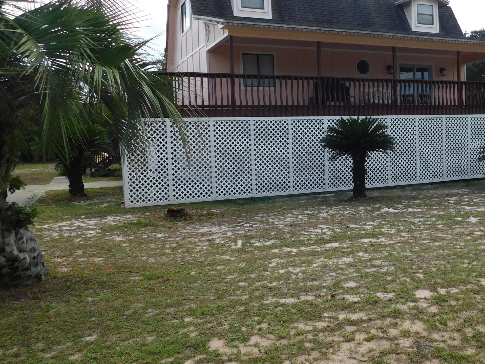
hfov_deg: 49.8
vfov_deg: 39.6
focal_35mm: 36
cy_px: 164
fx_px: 504
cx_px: 348
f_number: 6
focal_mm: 4
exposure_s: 1/400
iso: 125
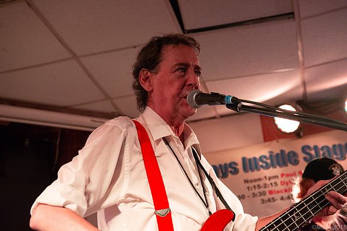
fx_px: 674
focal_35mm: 70
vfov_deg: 19.4
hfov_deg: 28.9
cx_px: 174
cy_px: 116
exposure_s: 1/50
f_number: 6.3
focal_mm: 70
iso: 6400
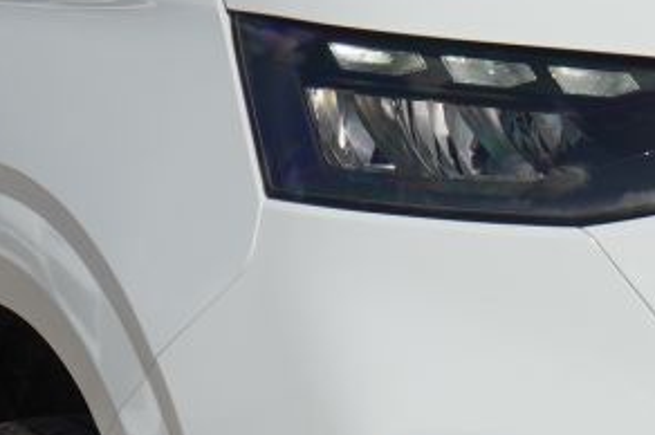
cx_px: 516
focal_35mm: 411
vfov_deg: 3.3
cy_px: 157
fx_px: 7469
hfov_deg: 5.0
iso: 100
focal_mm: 50
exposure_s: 1/350
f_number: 8
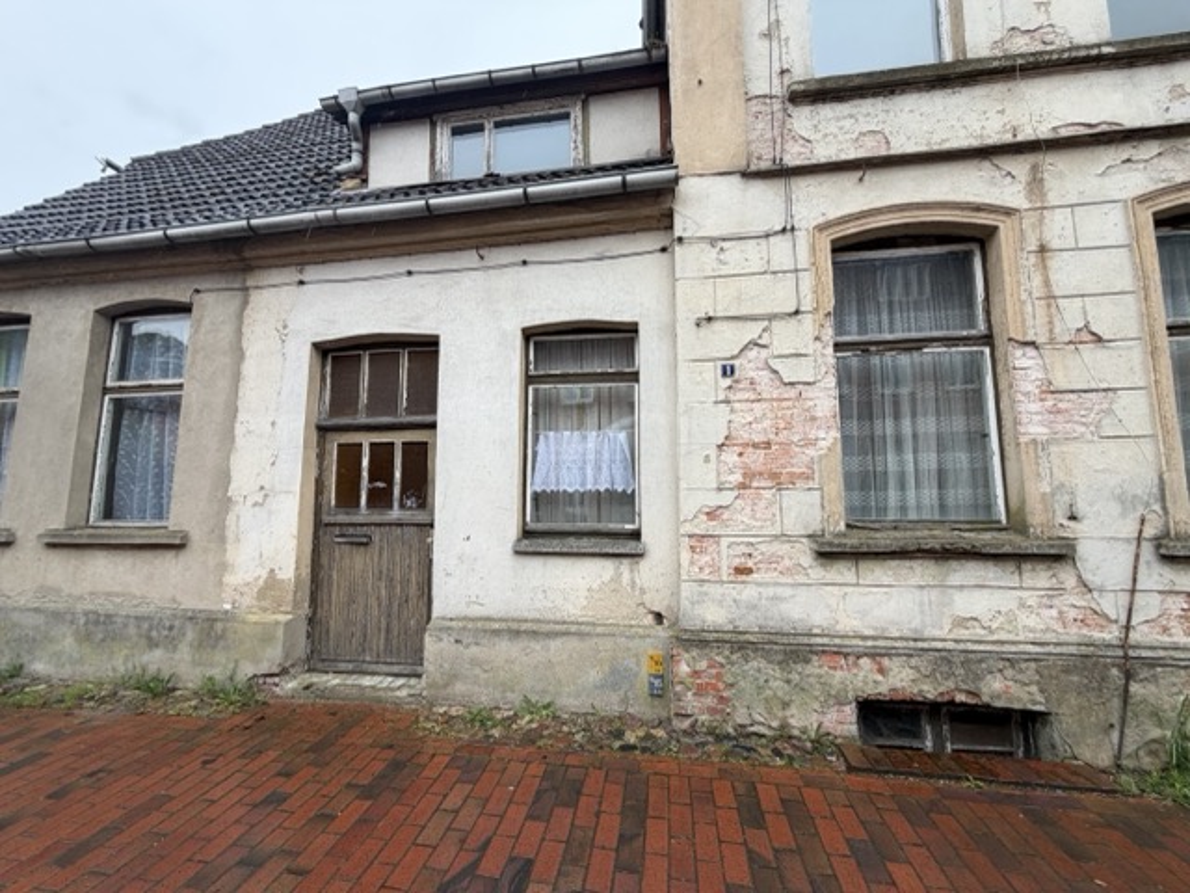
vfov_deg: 85.7
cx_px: 595
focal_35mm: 14
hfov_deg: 102.1
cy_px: 446
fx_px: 481
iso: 50
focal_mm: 2.22
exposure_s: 1/365
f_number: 2.2
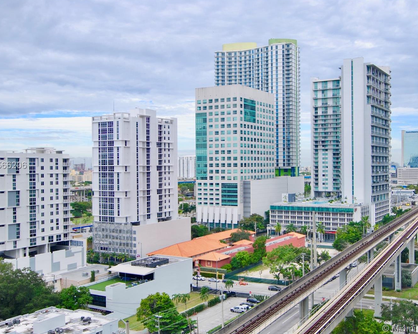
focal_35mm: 41
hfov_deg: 44.7
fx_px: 507
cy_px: 166
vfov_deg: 36.5
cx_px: 232
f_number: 7.1
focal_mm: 24
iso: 100
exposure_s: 1/200
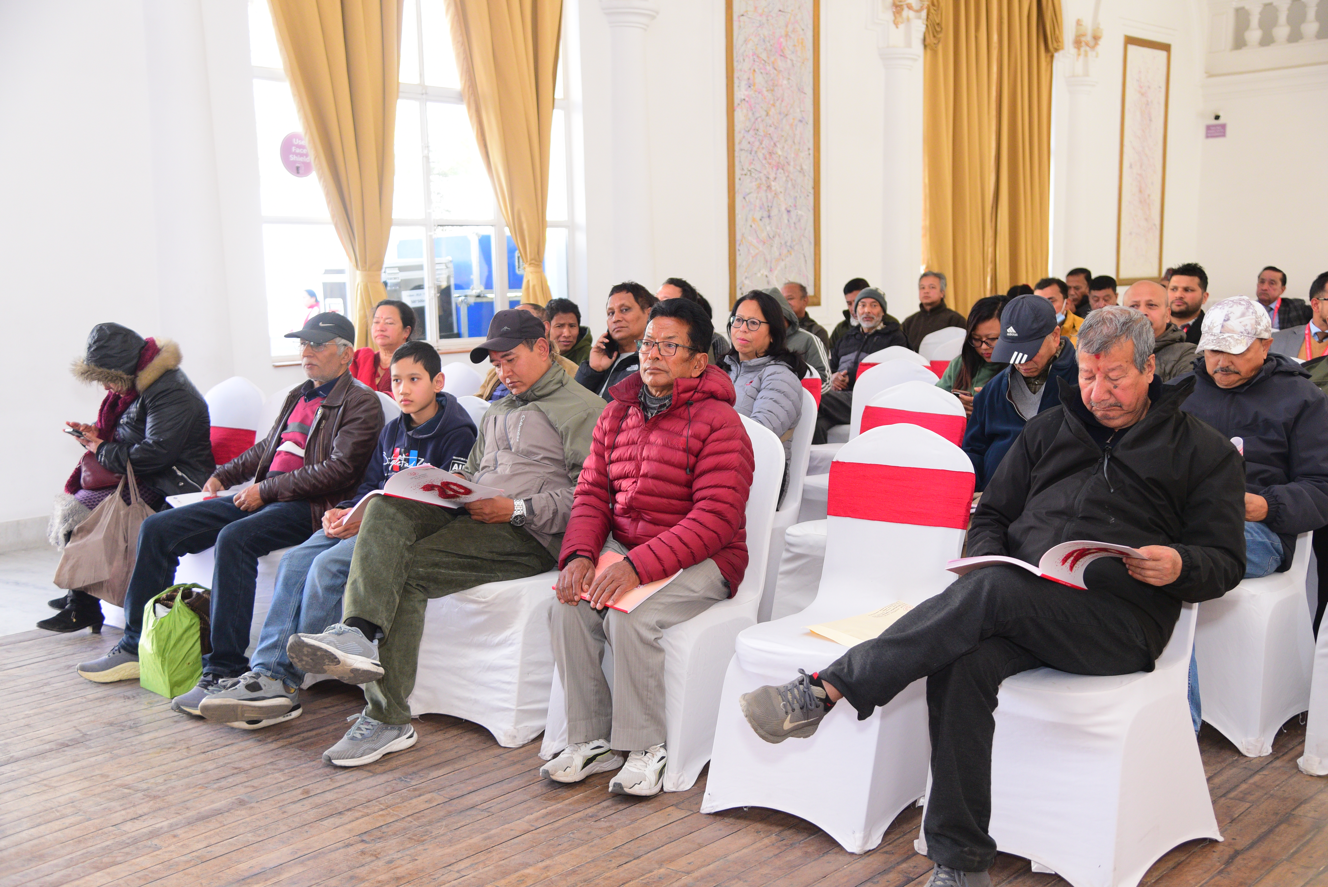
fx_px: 1476
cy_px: 444
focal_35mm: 40
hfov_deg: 48.4
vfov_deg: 33.4
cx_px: 664
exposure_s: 1/160
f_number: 4
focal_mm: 40
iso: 1250
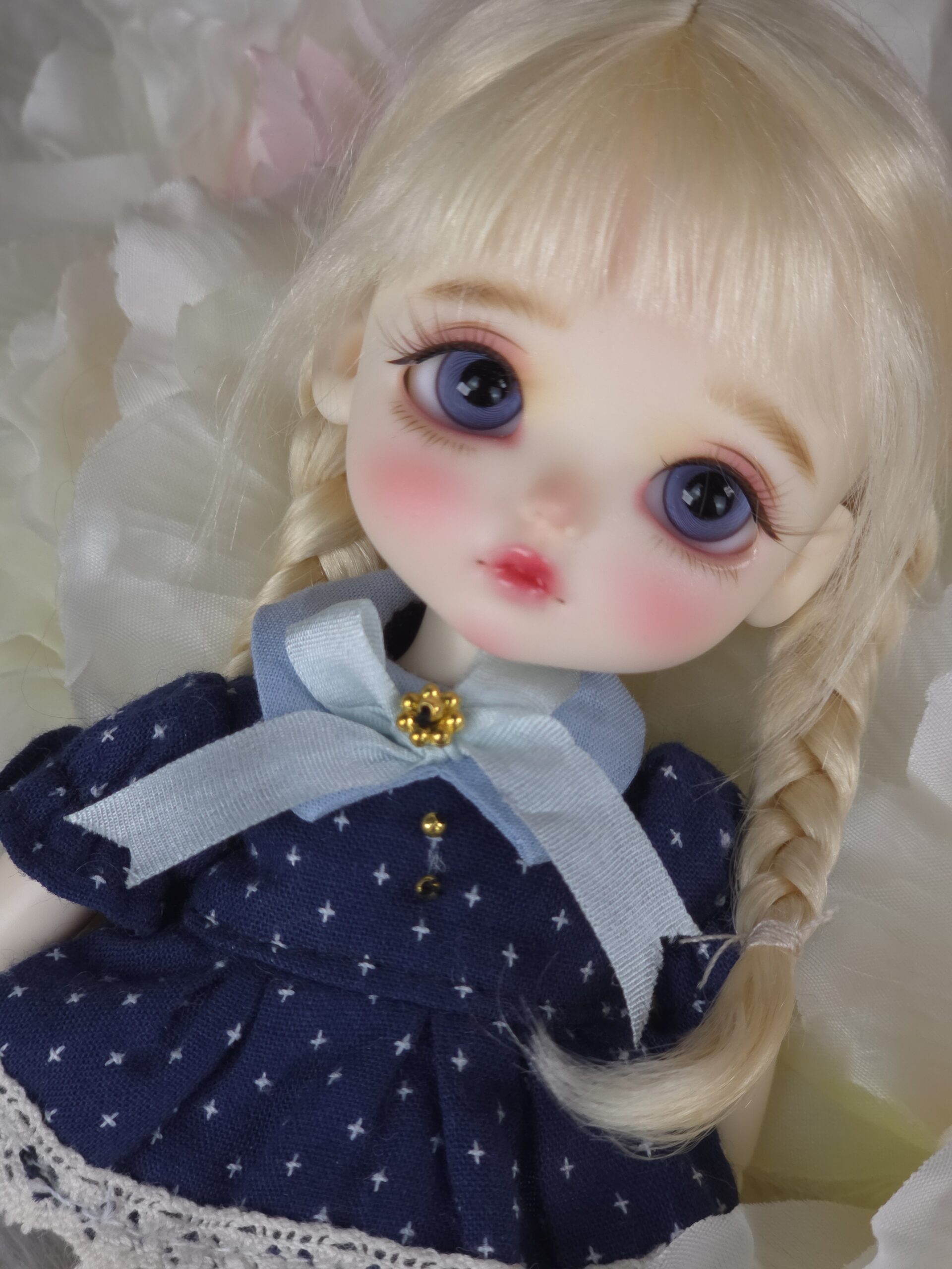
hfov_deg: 21.3
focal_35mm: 69
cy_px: 634
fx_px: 2530
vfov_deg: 28.2
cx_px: 476
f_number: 2.4
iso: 50
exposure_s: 1/180
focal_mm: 7.9
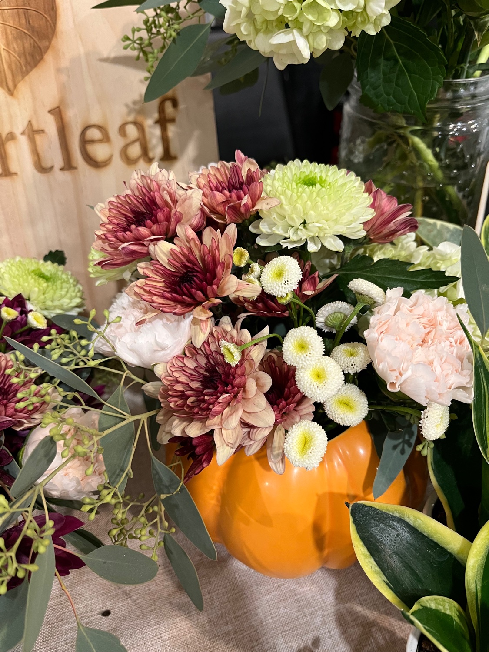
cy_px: 326
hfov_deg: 53.1
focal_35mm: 26
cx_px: 244
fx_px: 490
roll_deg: -0.3
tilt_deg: -41.2
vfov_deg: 67.3
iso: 320
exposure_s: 1/60
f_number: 1.6
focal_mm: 5.1
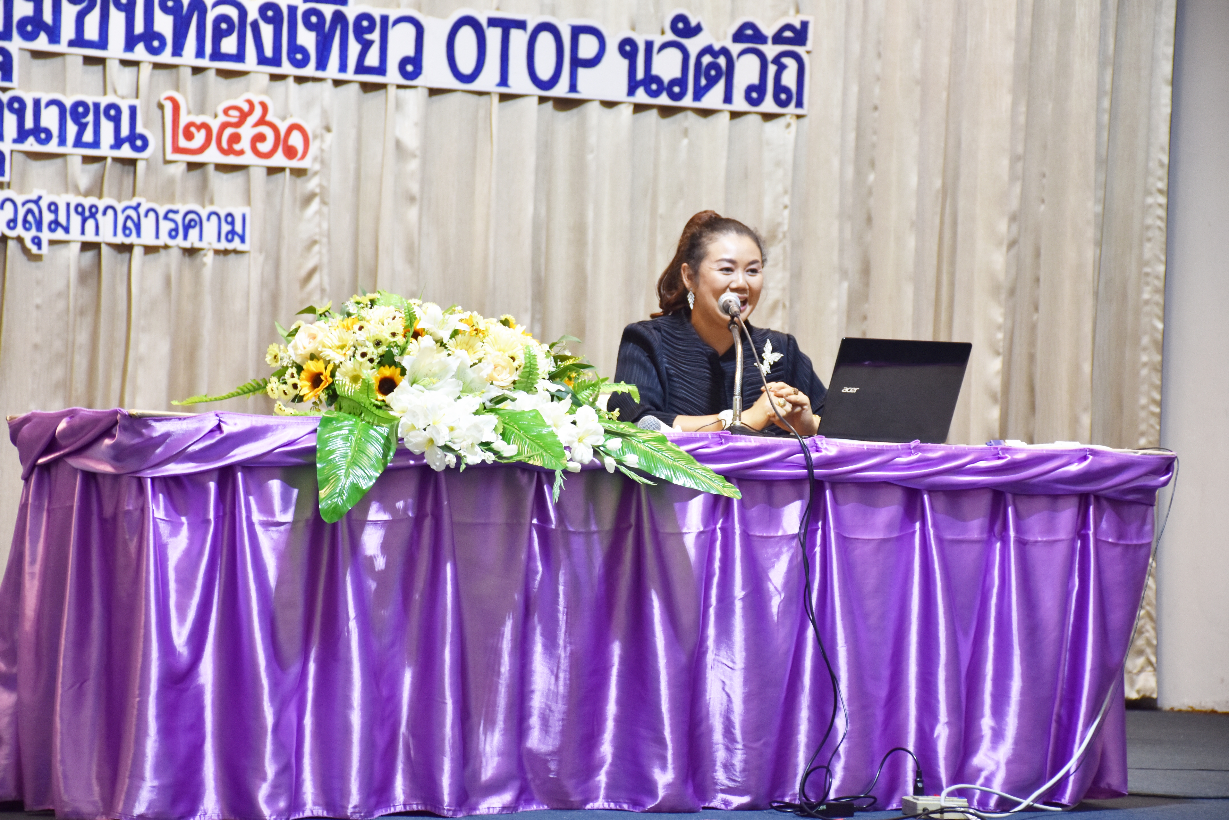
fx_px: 3840
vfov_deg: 12.2
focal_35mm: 112
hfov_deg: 18.2
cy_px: 410
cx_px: 614
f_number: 5
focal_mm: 75
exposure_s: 1/25
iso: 400
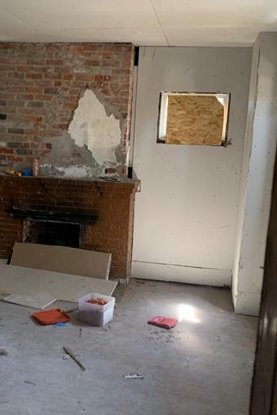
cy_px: 205
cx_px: 98
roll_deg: -2.2
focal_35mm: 41
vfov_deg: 47.4
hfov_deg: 32.4
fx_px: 473
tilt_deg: -9.0
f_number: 1.8
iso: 320
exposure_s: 1/60
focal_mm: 4.25
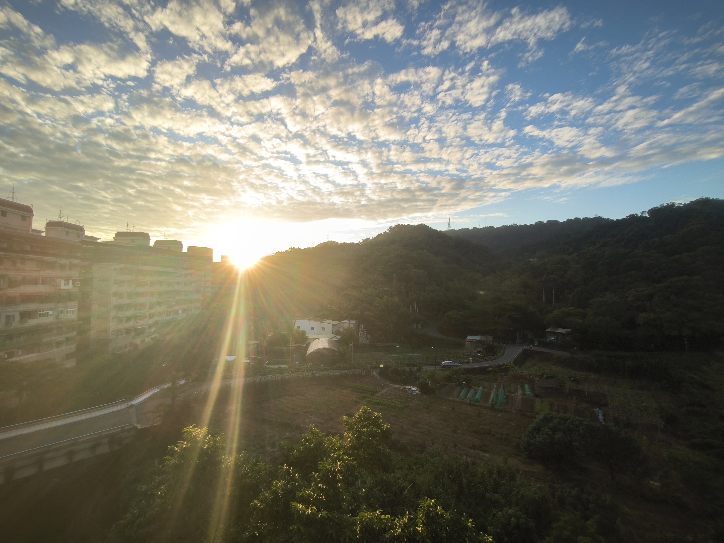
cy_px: 272
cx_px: 362
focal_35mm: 15
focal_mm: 1.91
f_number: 2.2
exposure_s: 1/311
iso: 50
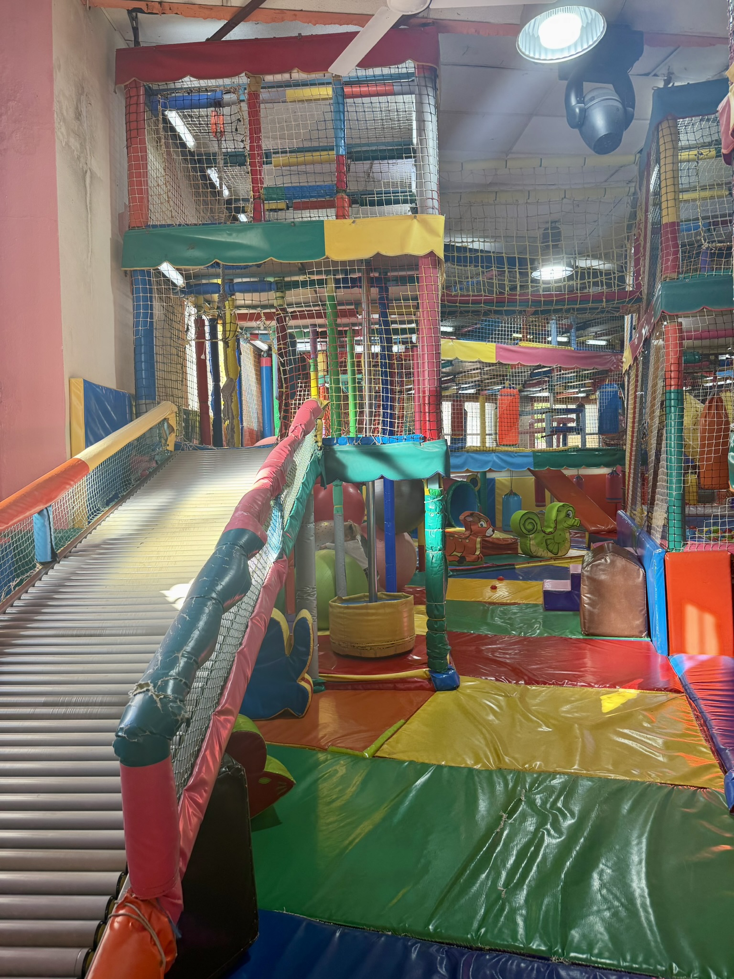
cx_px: 367
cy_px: 490
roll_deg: +0.6
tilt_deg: -1.5
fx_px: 679
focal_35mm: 24
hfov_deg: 56.8
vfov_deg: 71.6
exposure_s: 1/100
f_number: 1.78
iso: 64
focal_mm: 6.76
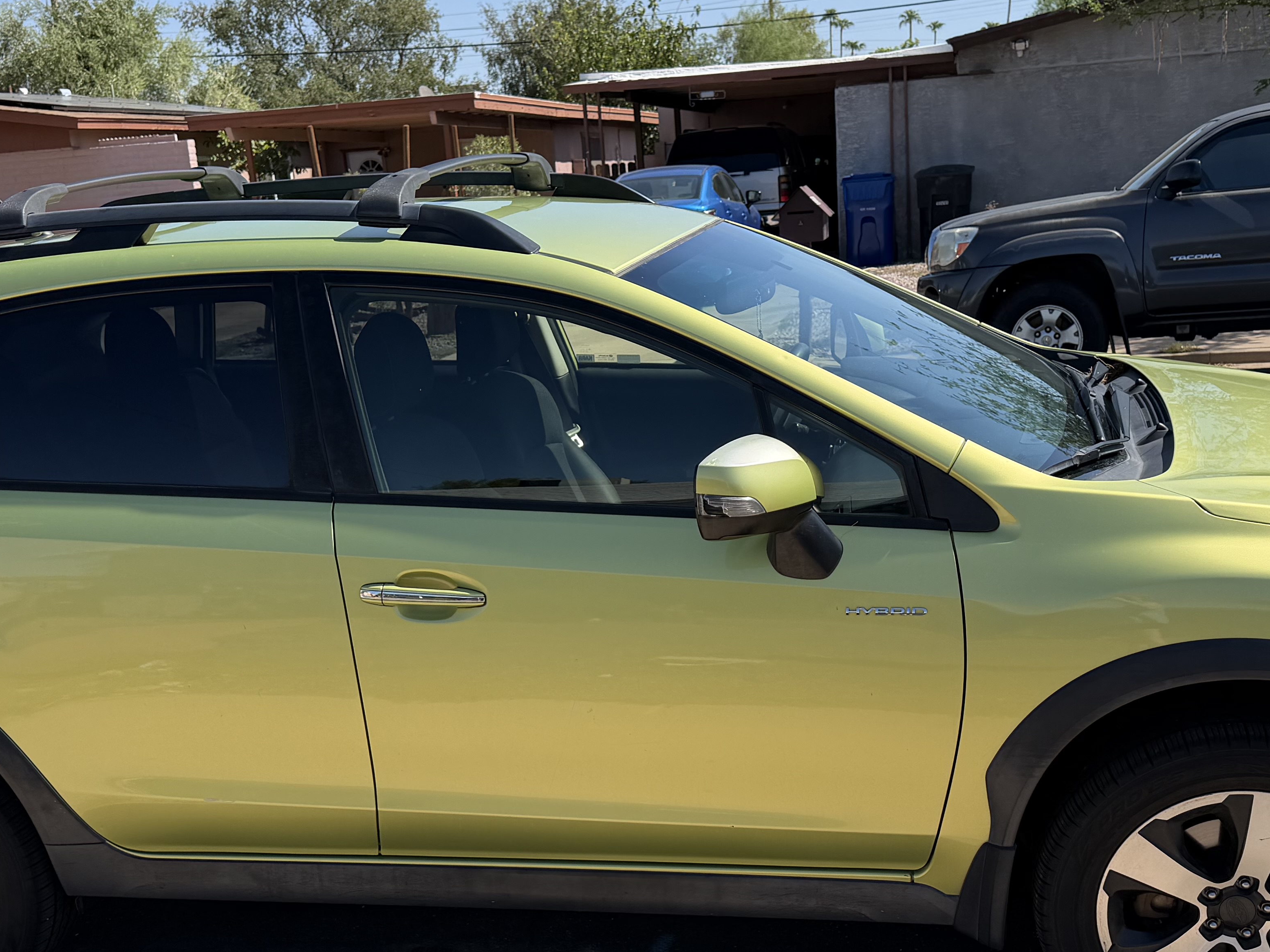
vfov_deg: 32.5
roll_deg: +6.1
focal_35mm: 44
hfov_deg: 42.9
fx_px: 1614
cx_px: 664
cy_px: 650
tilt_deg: -17.1
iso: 80
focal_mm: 6.76
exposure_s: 1/4405
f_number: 1.78
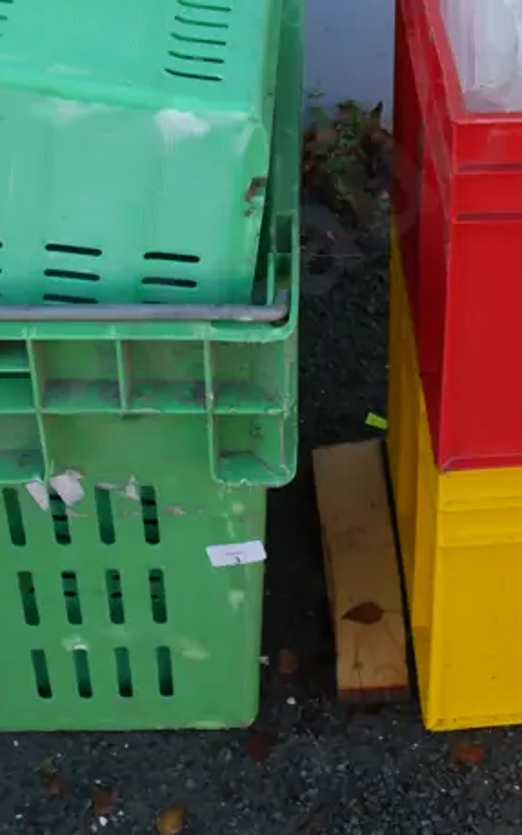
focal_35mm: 71
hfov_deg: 18.2
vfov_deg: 28.4
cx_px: 400
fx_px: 1616
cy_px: 181
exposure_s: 1/125
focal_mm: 15
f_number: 4.5
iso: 200
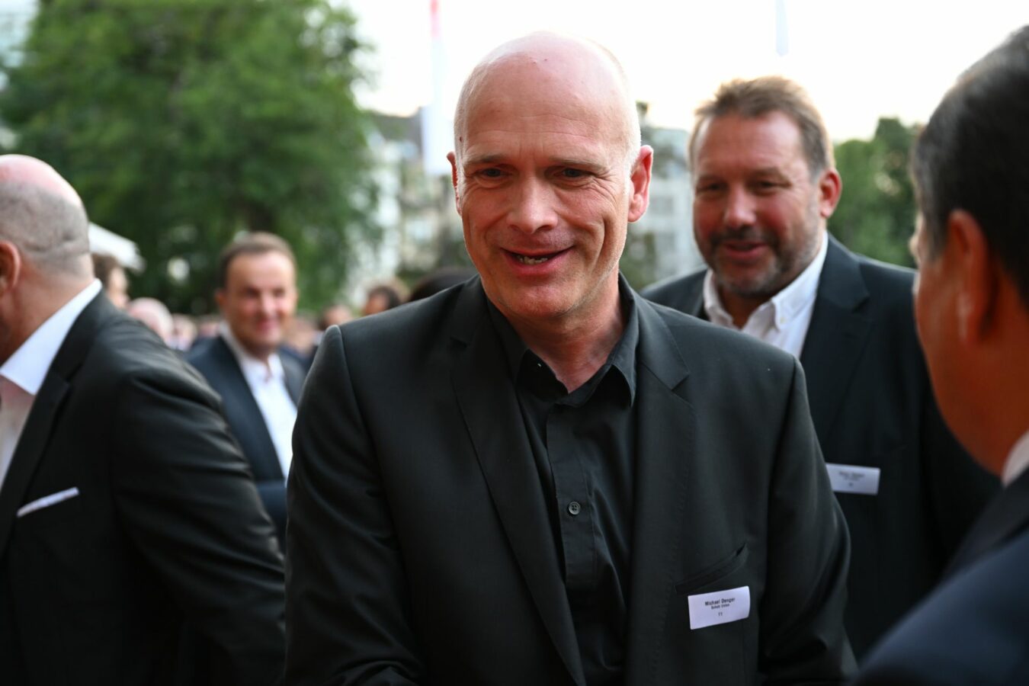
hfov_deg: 41.9
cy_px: 343
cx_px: 514
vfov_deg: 28.6
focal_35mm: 47
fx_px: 1343
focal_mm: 47
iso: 1250
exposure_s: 1/320
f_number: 3.2
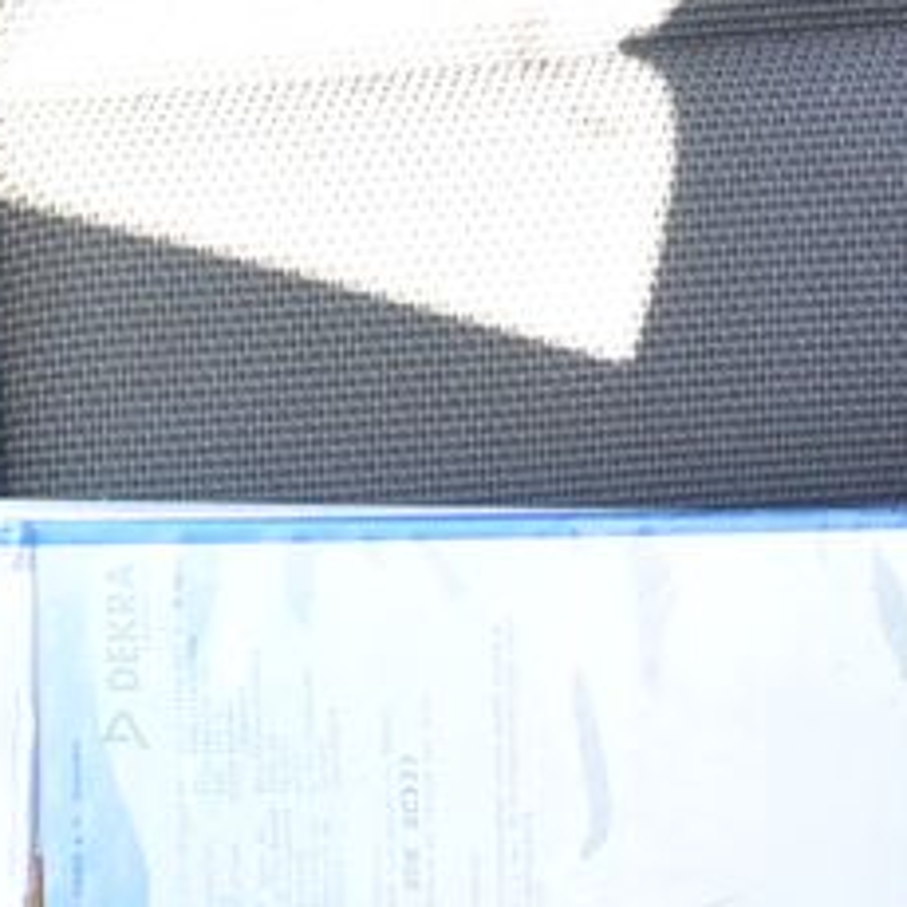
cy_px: 960
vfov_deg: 16.6
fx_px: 3024
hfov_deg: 14.8
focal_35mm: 102
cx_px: -749
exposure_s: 1/125
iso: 250
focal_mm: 10
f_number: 3.5
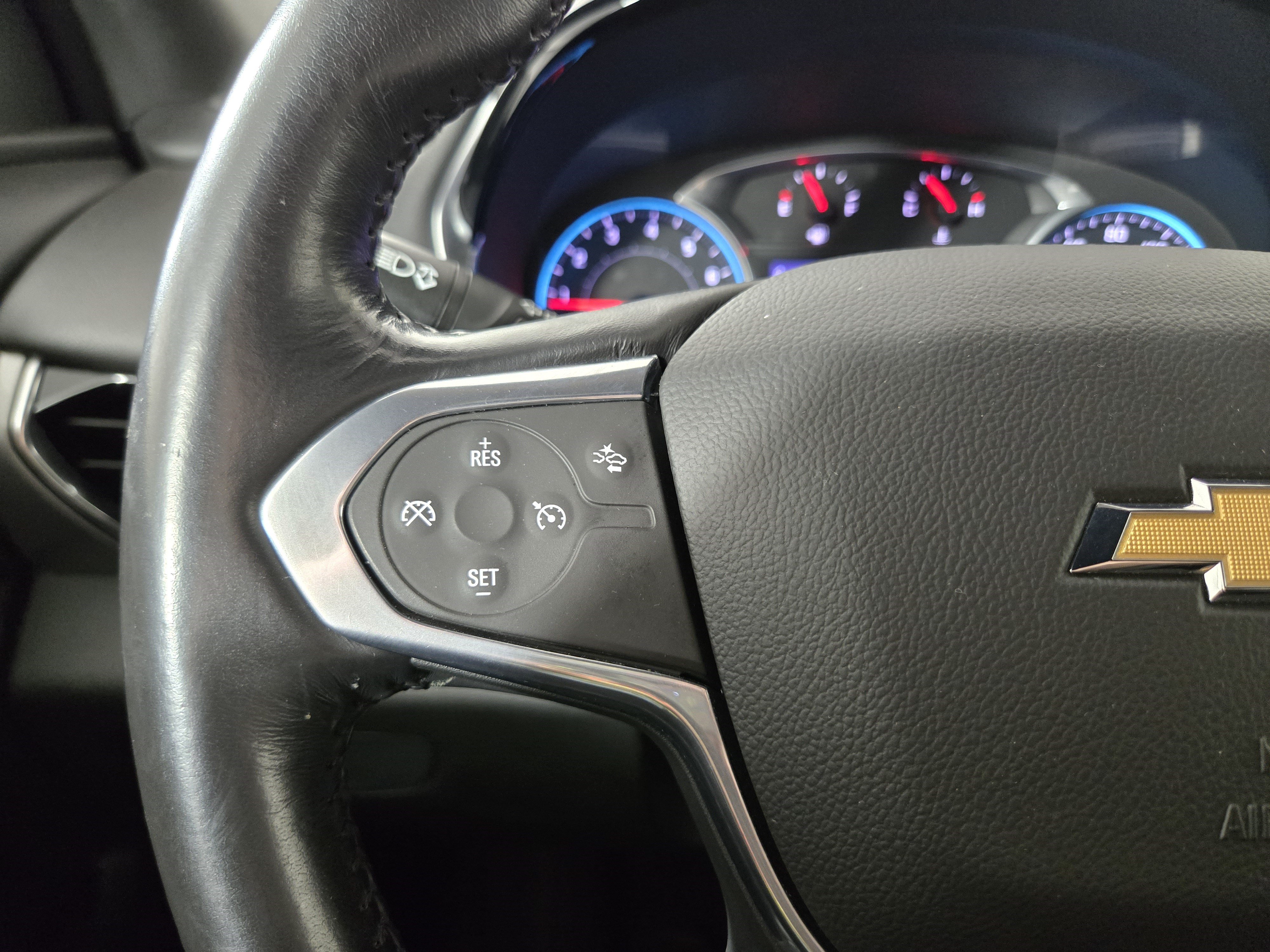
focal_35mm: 23
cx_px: 635
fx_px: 844
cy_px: 476
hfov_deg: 73.9
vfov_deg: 58.9
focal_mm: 5.4
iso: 1000
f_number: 1.8
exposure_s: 1/120
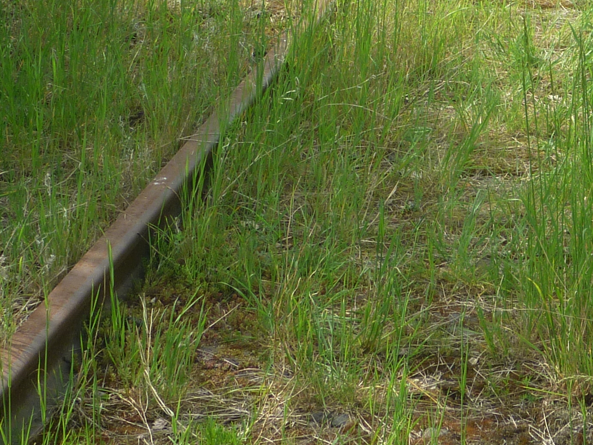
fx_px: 2193
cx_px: 585
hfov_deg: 15.1
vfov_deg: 11.4
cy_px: -54
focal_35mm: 128
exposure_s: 1/250
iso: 80
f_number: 4.3
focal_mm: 7.8
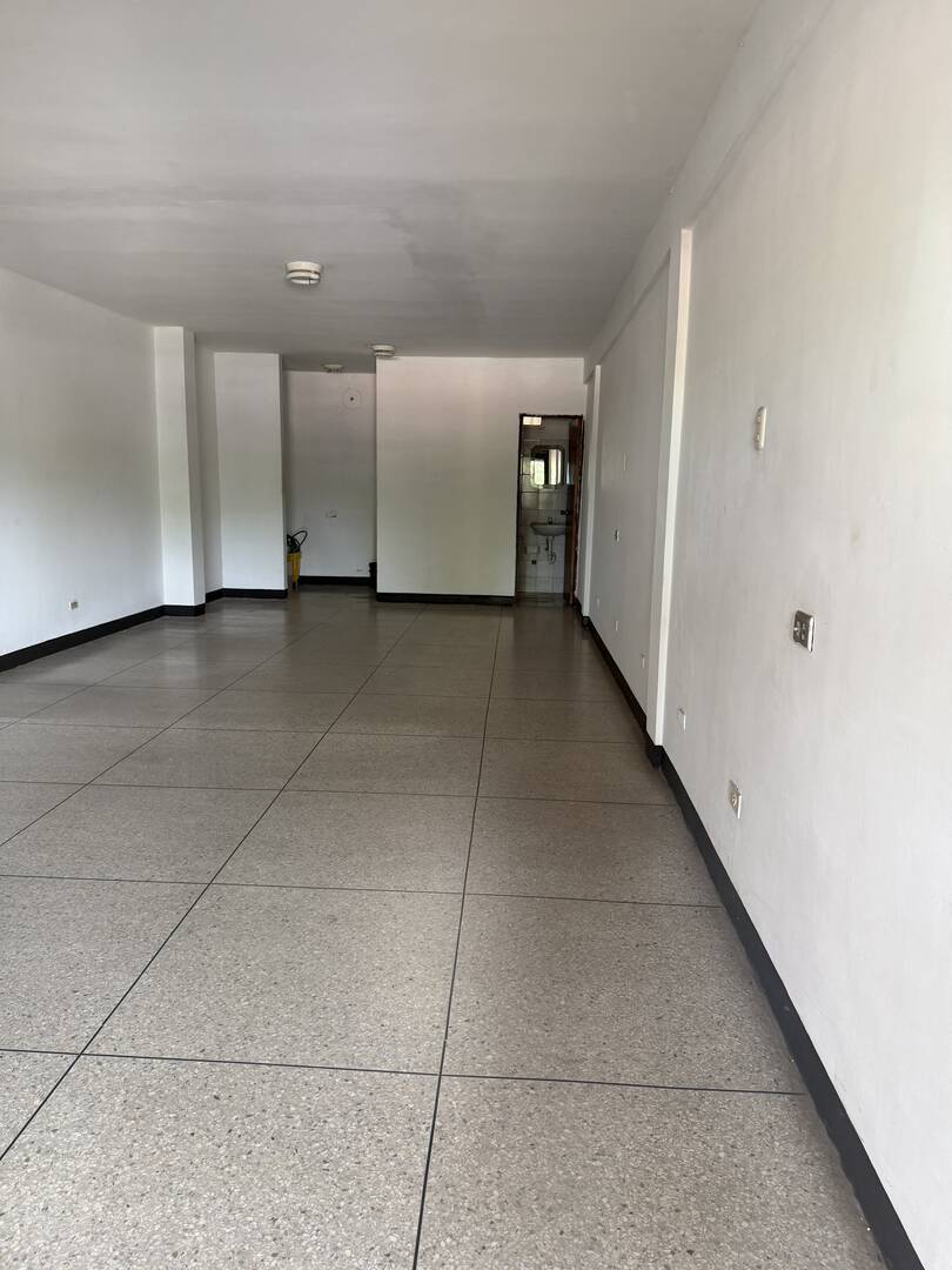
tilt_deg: -9.4
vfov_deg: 71.6
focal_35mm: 24
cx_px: 476
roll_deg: -0.9
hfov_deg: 56.8
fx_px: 880
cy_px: 635
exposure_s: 1/60
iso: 250
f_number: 1.78
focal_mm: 6.76
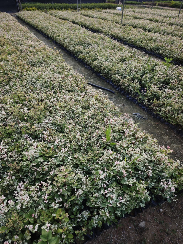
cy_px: 122
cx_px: 92
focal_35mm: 23
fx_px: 162
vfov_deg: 73.9
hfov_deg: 58.9
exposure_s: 1/256
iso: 50
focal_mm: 6.55
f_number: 1.6
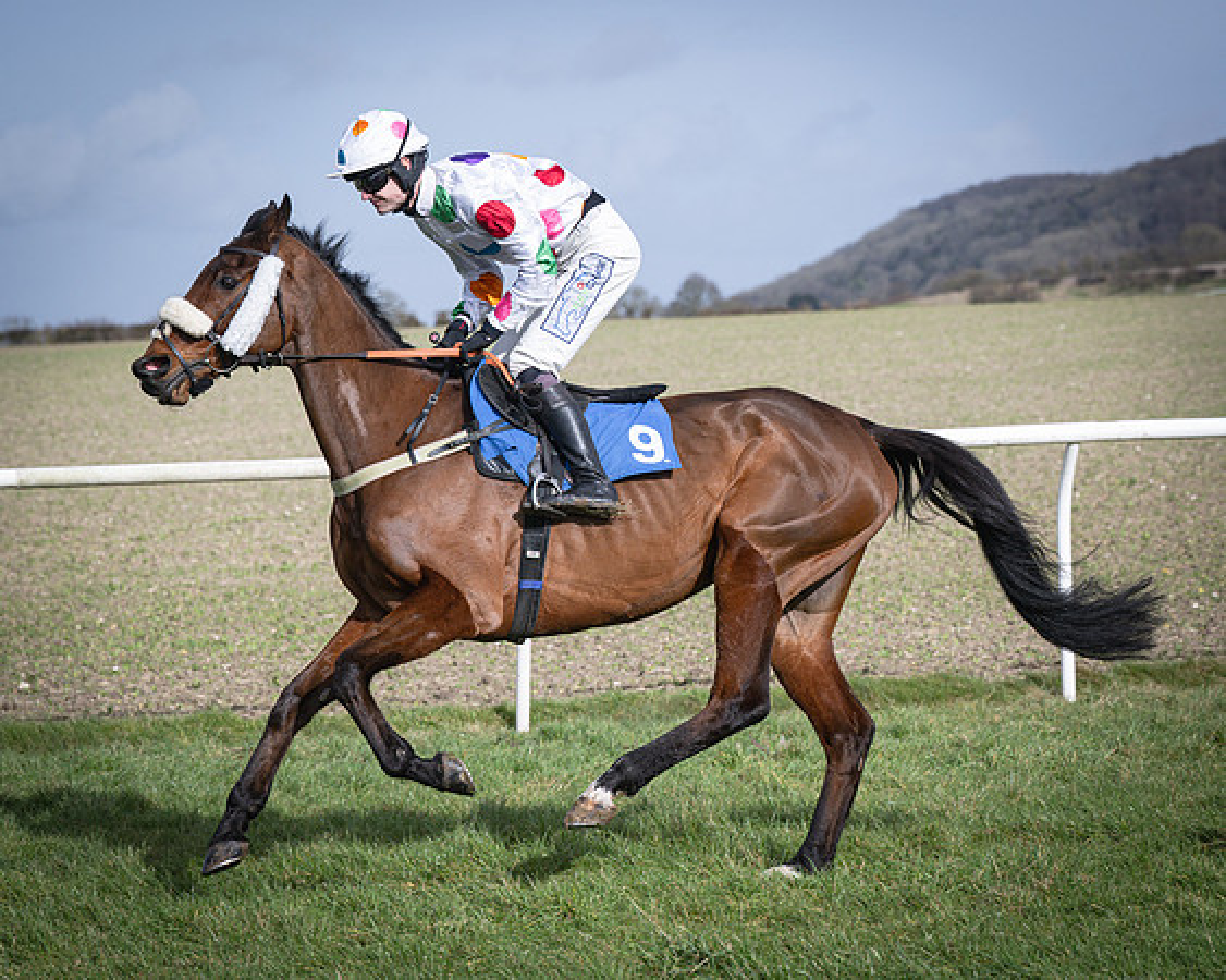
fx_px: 5159
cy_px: 517
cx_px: 591
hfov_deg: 13.6
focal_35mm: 142
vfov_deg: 10.9
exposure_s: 1/2000
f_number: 5.6
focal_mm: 110
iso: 400
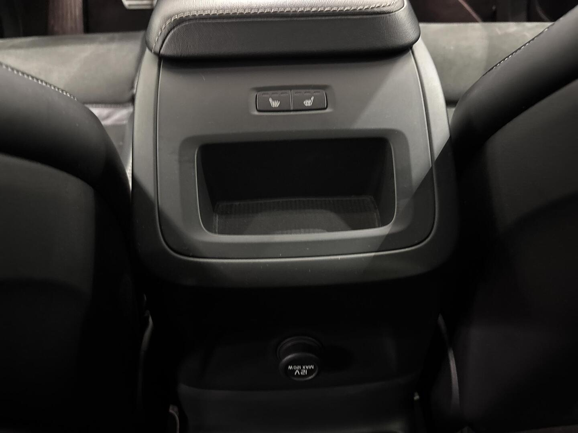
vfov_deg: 53.1
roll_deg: -0.4
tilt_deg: -42.7
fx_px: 434
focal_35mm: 26
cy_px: 216
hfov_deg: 67.3
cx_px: 289
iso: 1000
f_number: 1.6
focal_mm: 5.96
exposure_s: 1/20
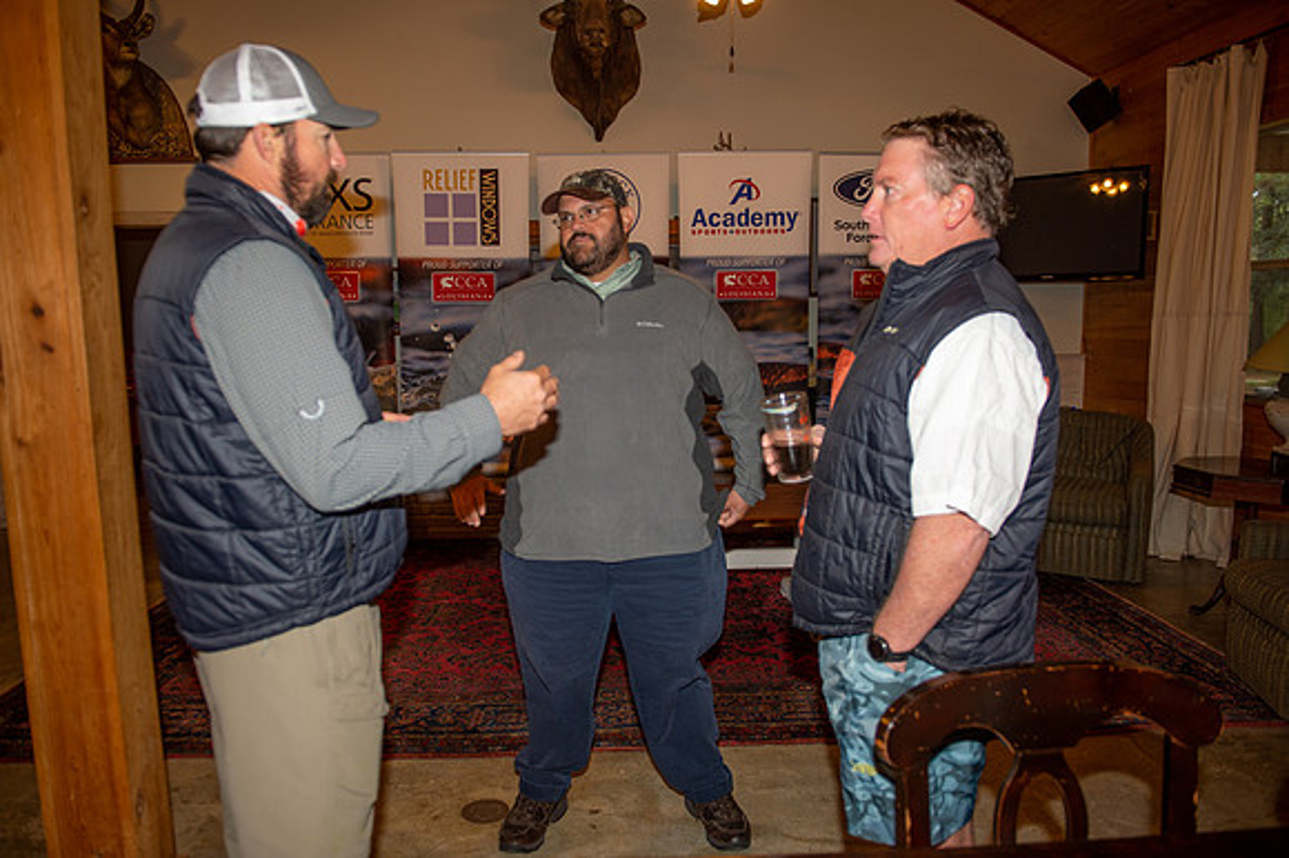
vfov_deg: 47.9
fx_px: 966
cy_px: 429
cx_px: 644
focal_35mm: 27
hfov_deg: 67.4
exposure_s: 1/60
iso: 400
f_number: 3.5
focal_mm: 27
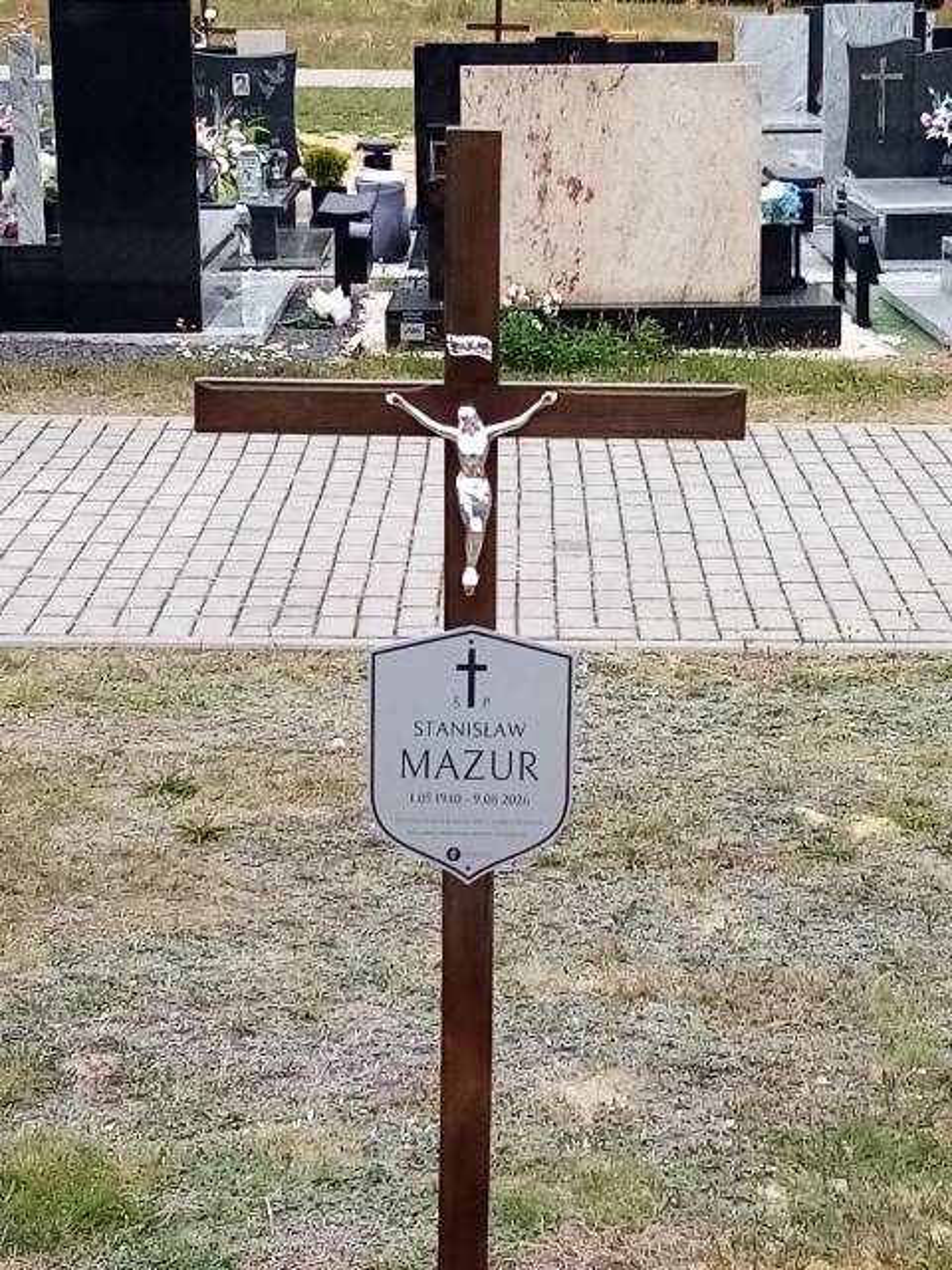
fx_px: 953
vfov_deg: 67.3
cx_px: 476
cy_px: 635
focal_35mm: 26
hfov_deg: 53.1
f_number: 1.8
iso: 105
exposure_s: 1/511
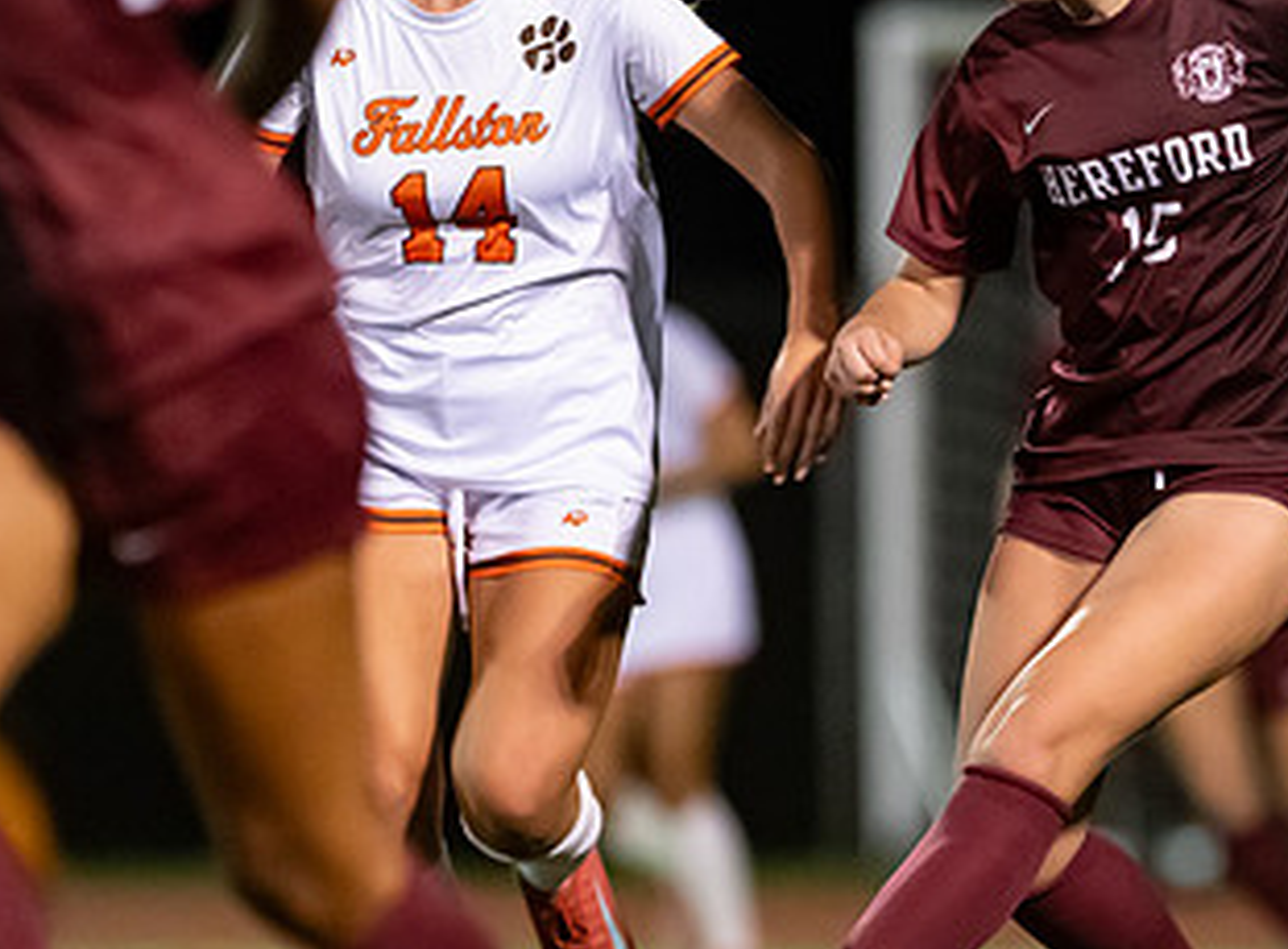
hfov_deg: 2.7
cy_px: 341
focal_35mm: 748
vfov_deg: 2.0
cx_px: 1186
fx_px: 27650
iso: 11400
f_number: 2.8
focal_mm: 300
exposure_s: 1/500
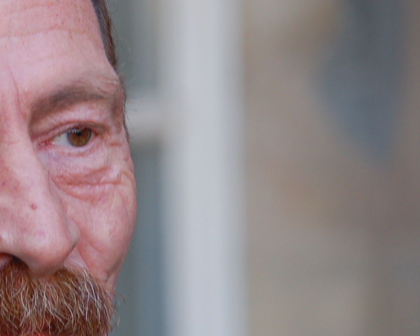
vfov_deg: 6.1
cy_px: 237
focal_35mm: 255
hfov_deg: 7.6
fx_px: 3170
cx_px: 7
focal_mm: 80
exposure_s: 1/200
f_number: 4.5
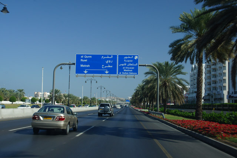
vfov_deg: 29.8
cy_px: 79
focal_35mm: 45
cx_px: 118
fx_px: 296
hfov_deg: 43.6
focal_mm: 30
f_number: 11
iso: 200
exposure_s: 1/100
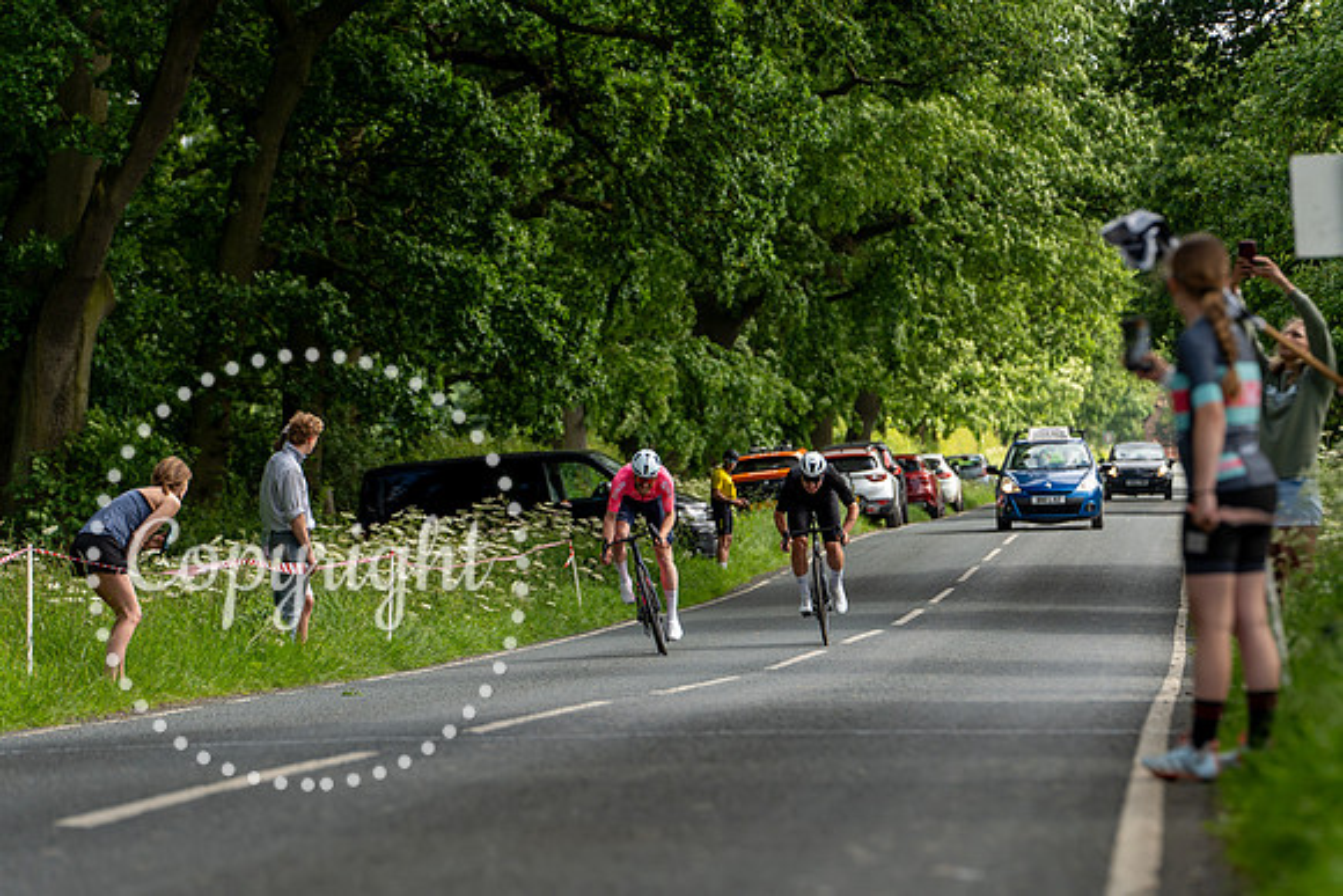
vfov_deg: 8.0
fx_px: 6419
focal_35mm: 172
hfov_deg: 11.9
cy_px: 461
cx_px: 657
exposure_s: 1/1000
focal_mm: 155
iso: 250
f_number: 4
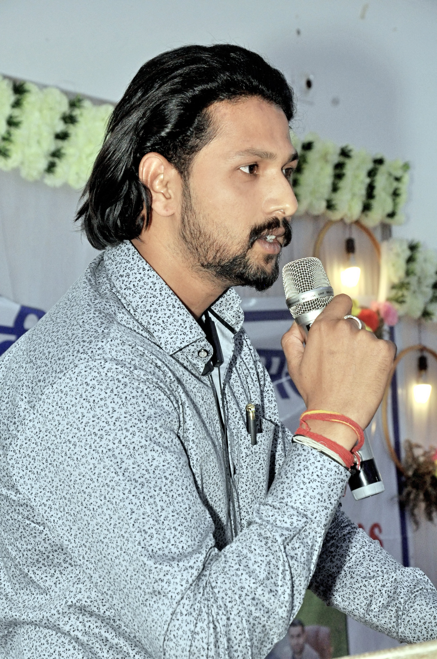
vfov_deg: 18.2
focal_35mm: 112
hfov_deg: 12.1
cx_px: 218
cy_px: 330
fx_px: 2054
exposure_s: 1/125
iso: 800
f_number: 10
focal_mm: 75
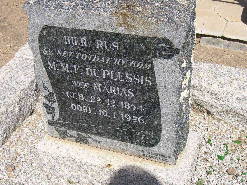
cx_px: 124
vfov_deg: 32.2
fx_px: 321
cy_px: 92
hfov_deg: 42.1
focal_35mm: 45
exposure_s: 1/635
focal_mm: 7.6
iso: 80
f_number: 5.4
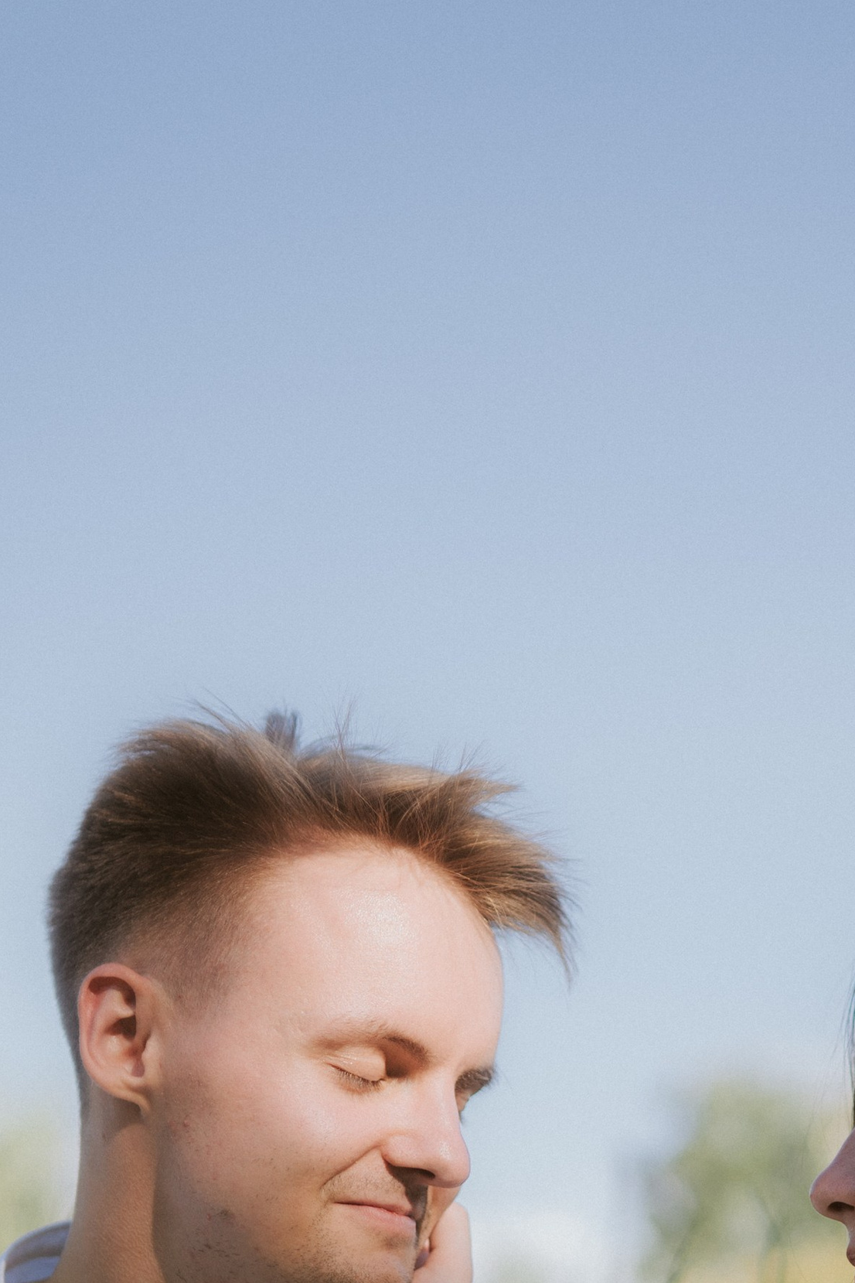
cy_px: 1191
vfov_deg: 24.2
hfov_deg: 16.8
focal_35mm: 81
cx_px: 583
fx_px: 2885
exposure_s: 1/3200
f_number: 1.6
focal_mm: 35
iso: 160
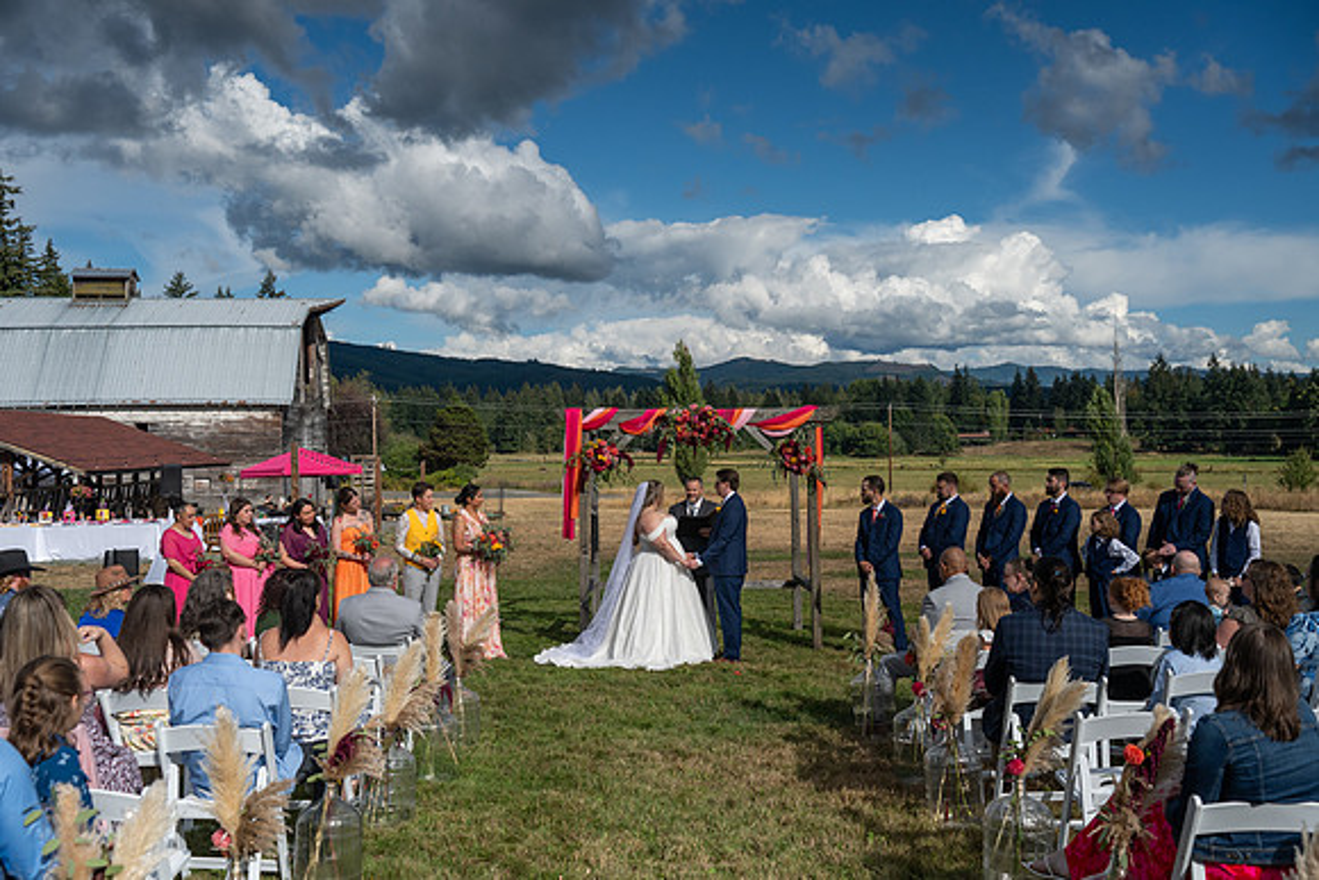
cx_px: 660
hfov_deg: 54.4
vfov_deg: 37.9
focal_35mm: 35
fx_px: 1283
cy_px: 440
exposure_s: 1/6400
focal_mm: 35
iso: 400
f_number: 4.5
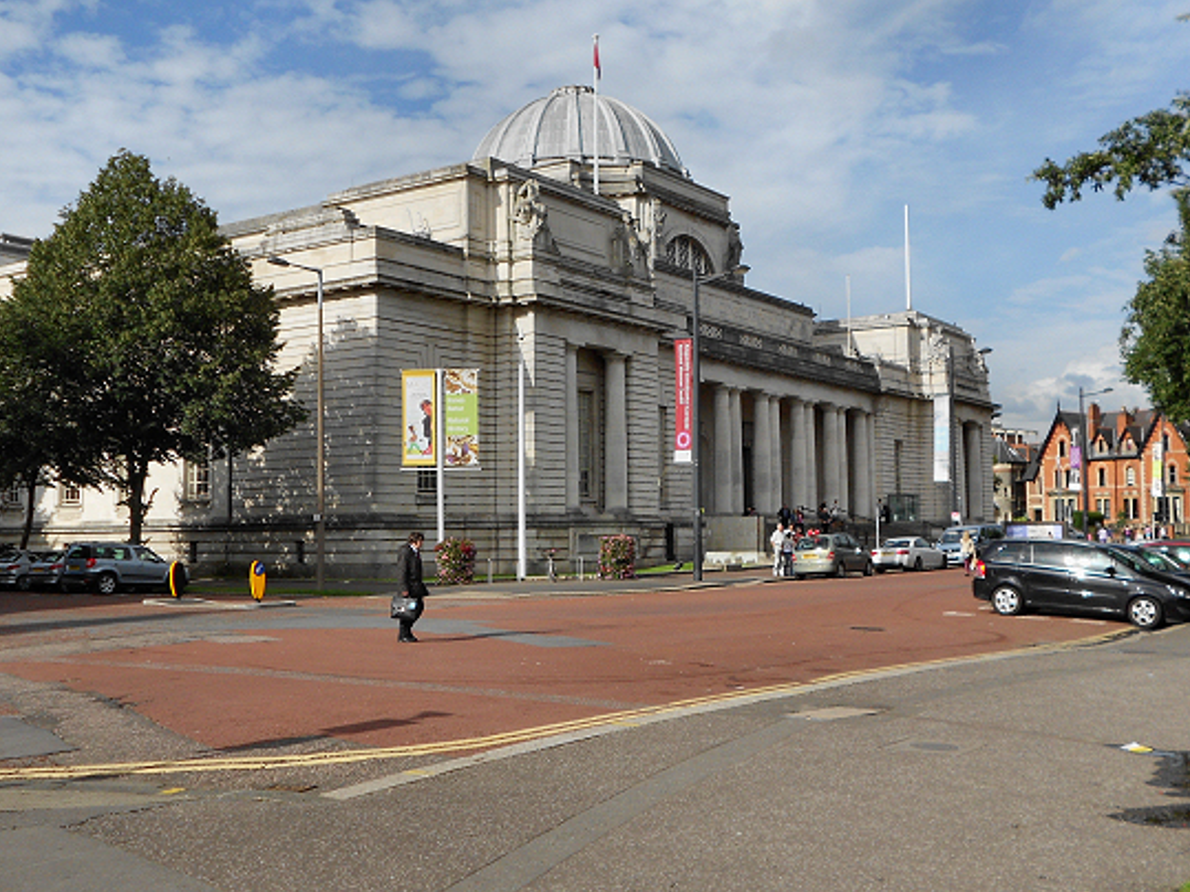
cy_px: 461
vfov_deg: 37.7
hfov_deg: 48.9
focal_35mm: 38
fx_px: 1306
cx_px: 528
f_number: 3.6
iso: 80
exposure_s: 1/1000
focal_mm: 5.8
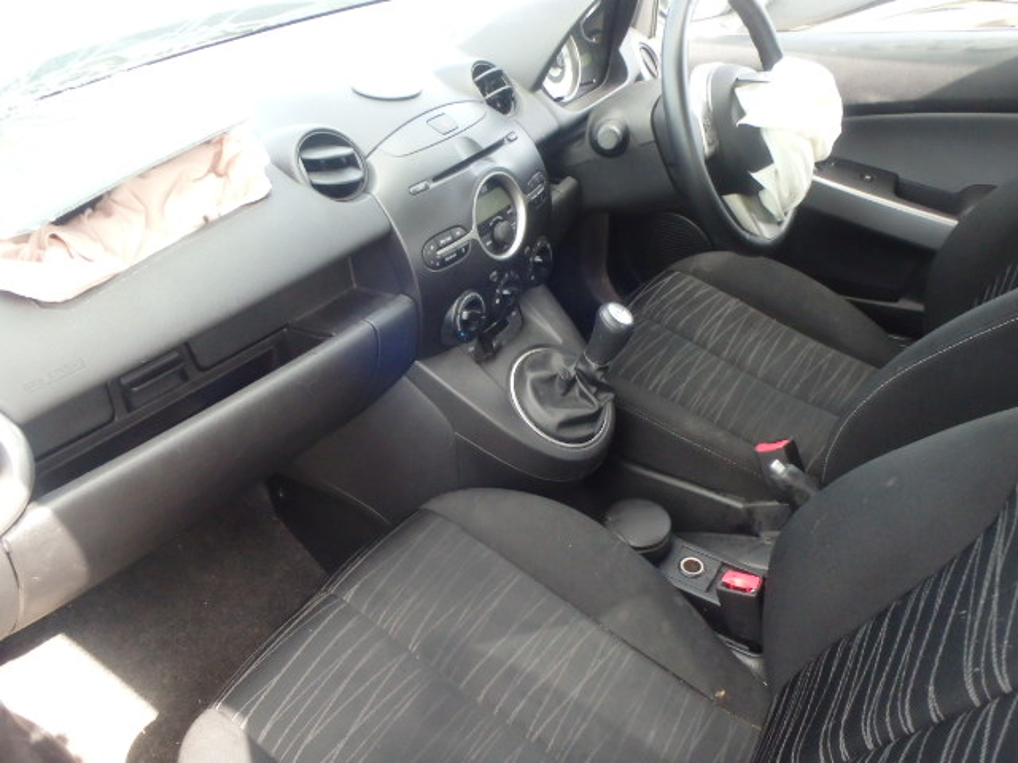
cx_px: 509
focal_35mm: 28
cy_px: 382
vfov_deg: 49.7
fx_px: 823
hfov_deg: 63.4
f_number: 3.9
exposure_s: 1/200
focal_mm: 5
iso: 800
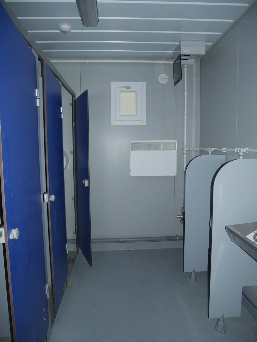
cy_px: 171
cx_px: 128
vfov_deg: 71.6
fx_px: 238
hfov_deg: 56.8
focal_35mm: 24
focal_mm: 12
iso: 800
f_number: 3.5
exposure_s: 1/50
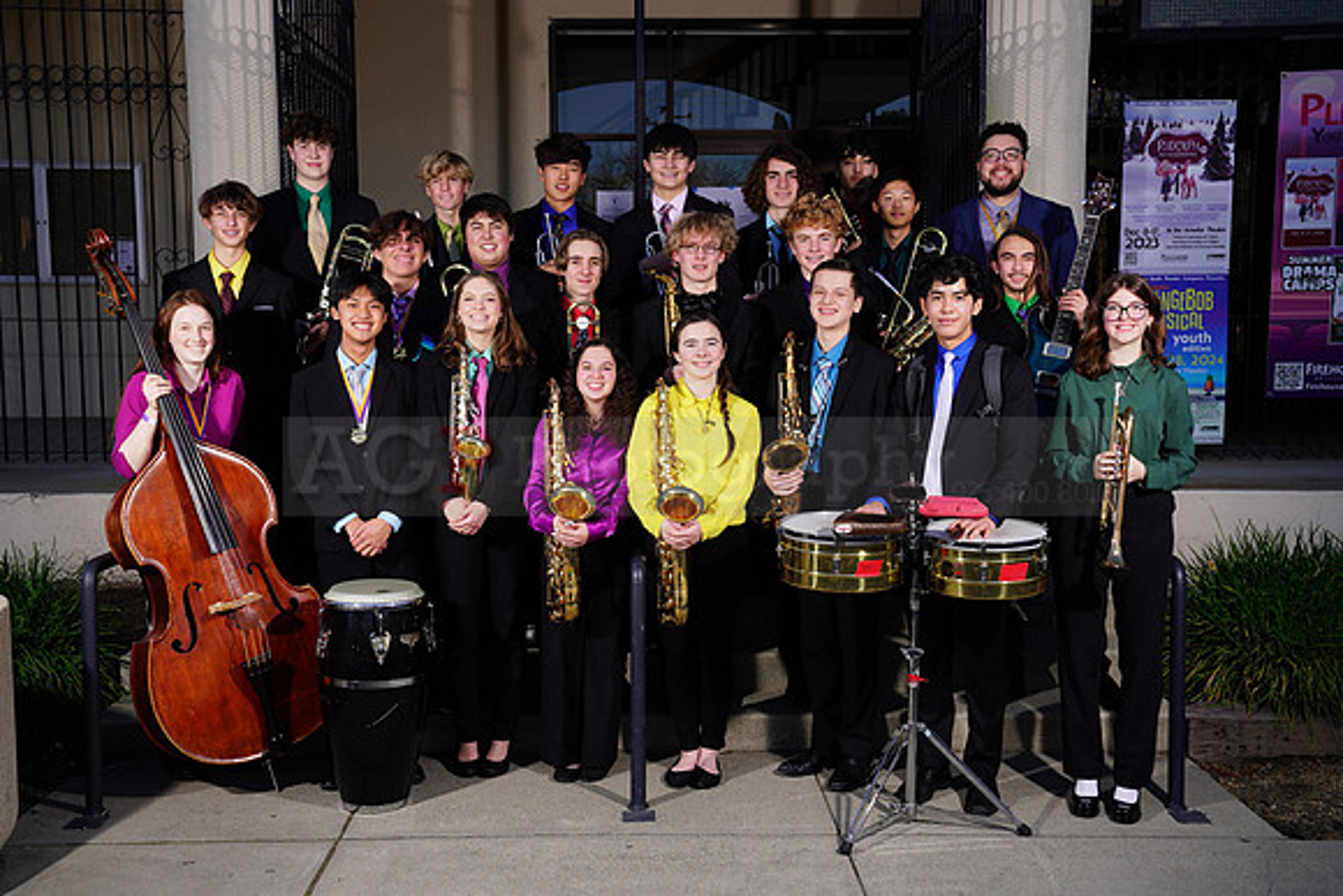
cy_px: 448
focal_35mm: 39
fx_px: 1455
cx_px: 672
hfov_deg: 49.5
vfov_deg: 34.2
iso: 100
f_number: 8
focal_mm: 39
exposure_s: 1/250
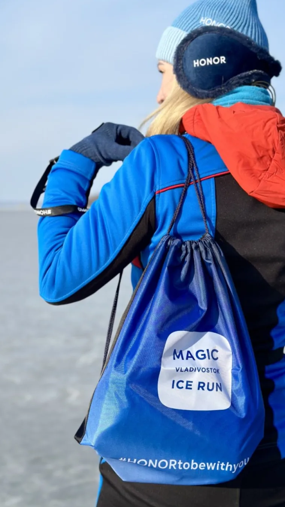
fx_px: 712
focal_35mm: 53
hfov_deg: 22.6
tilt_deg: -3.4
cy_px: 252
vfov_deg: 39.2
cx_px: 174
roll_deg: +0.2
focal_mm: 6.86
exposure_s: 1/3597
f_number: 1.78
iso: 80
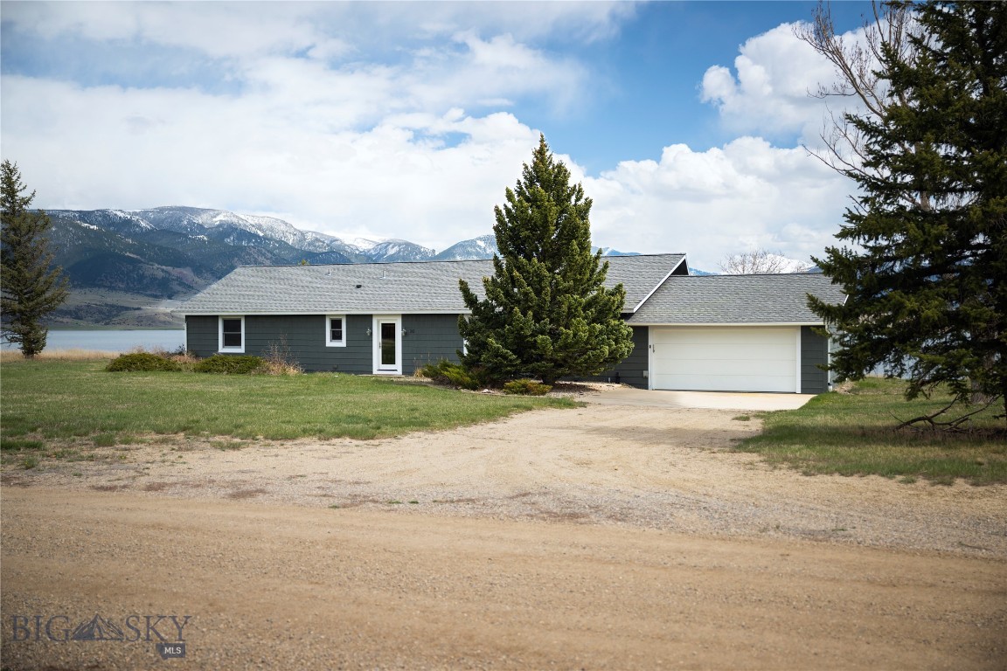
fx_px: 979
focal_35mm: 35
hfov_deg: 54.4
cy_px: 336
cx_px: 504
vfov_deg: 37.9
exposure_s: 1/200
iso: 64
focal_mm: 35
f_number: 2.8
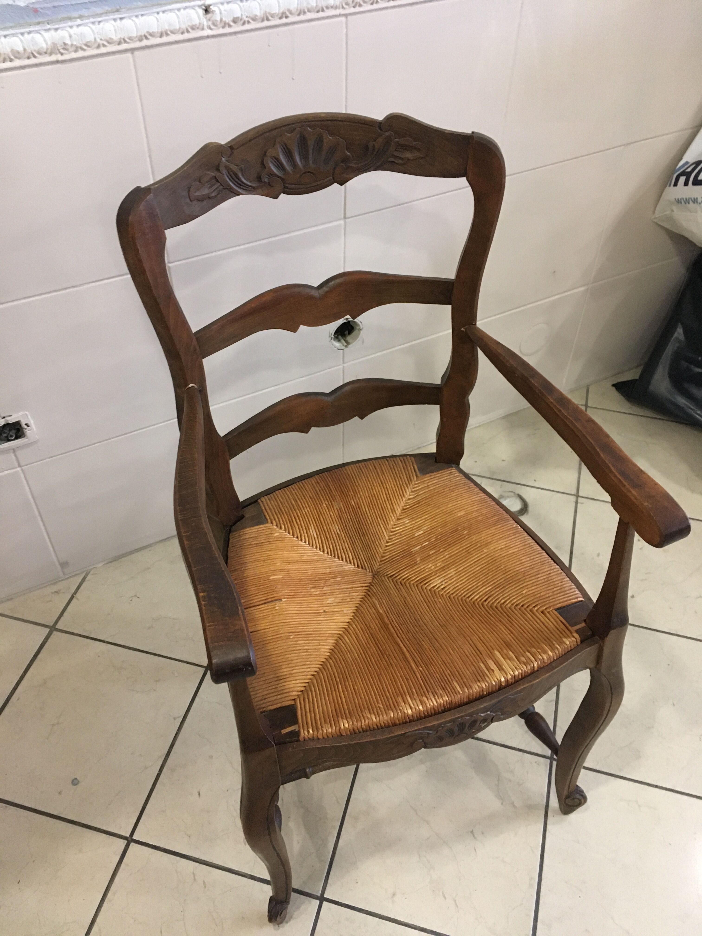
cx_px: 351
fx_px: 784
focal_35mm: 29
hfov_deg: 48.2
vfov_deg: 61.7
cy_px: 468
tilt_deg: -45.2
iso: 200
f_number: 2.2
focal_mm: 4.15
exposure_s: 1/20
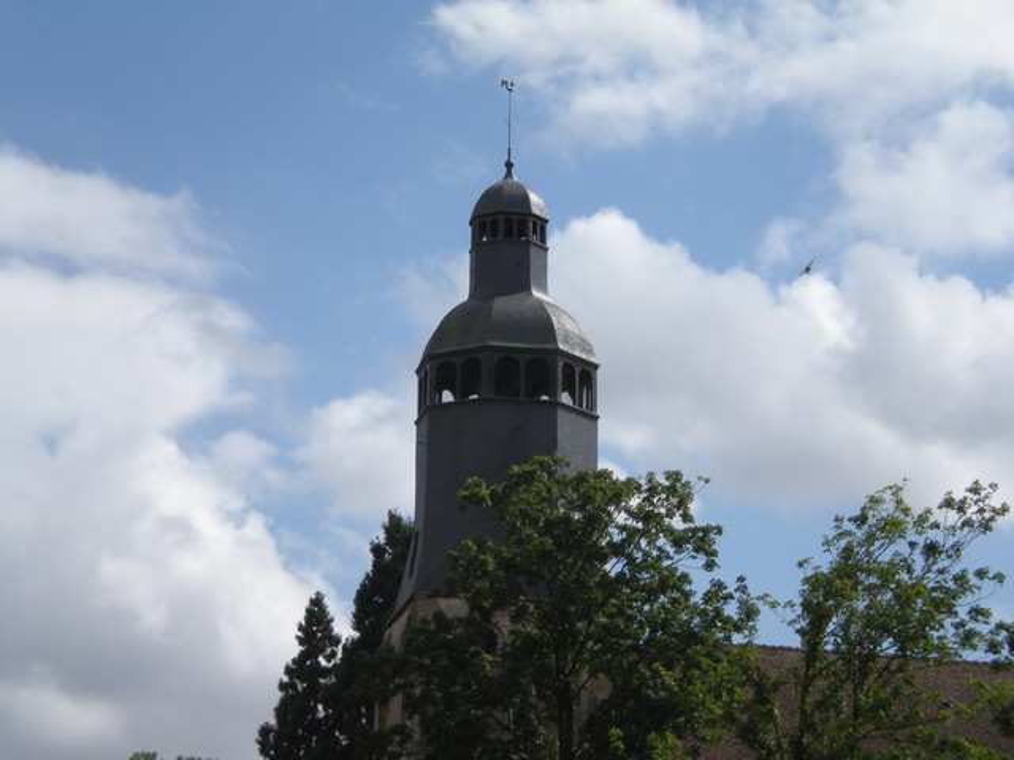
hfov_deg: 17.3
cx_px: 507
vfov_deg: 13.0
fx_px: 3339
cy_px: 380
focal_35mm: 114
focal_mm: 18.9
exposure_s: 1/235
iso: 64
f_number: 8.5
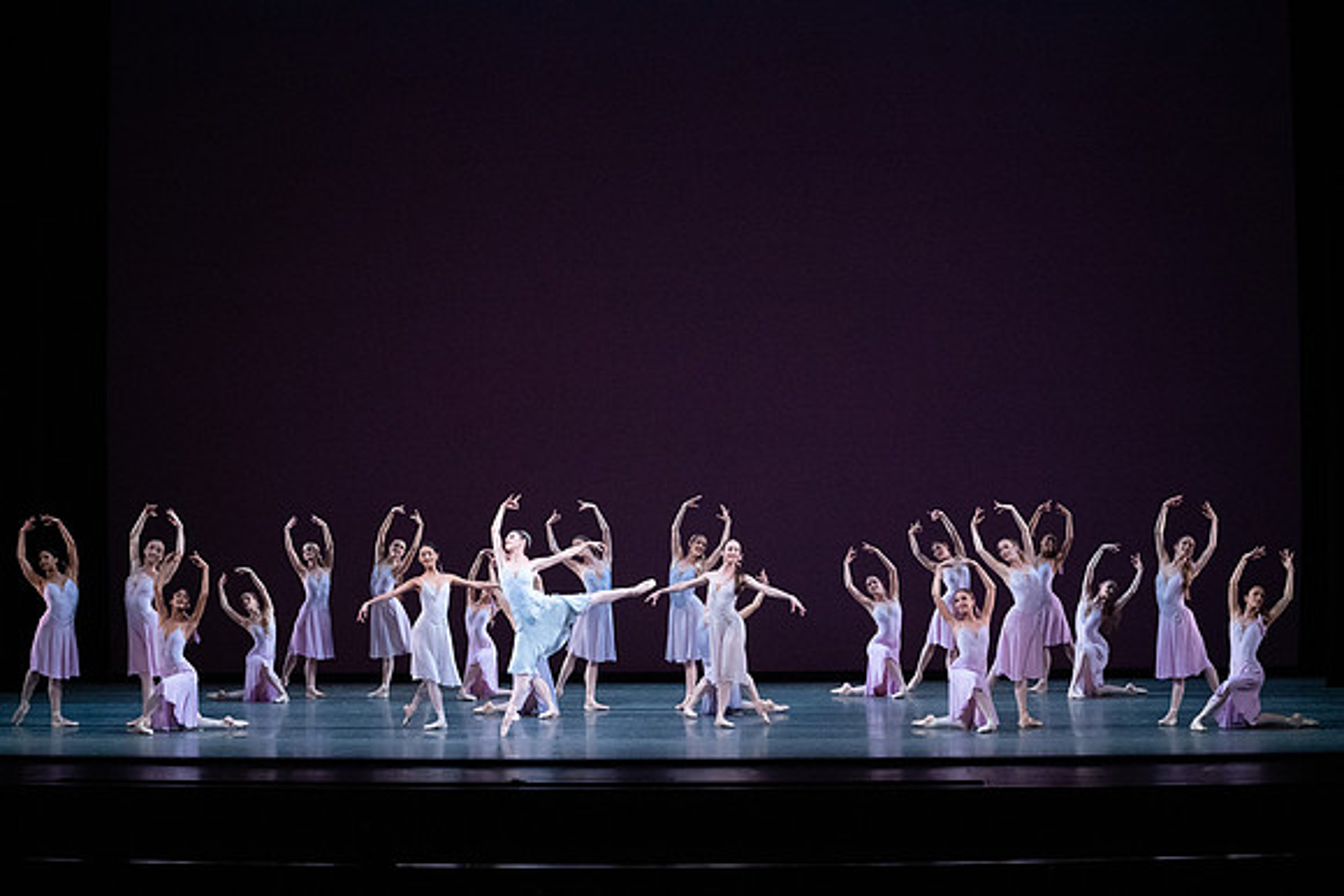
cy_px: 448
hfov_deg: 28.8
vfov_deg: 19.5
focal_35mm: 70
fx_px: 2614
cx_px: 672
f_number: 9
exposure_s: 1/400
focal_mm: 70
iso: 12800
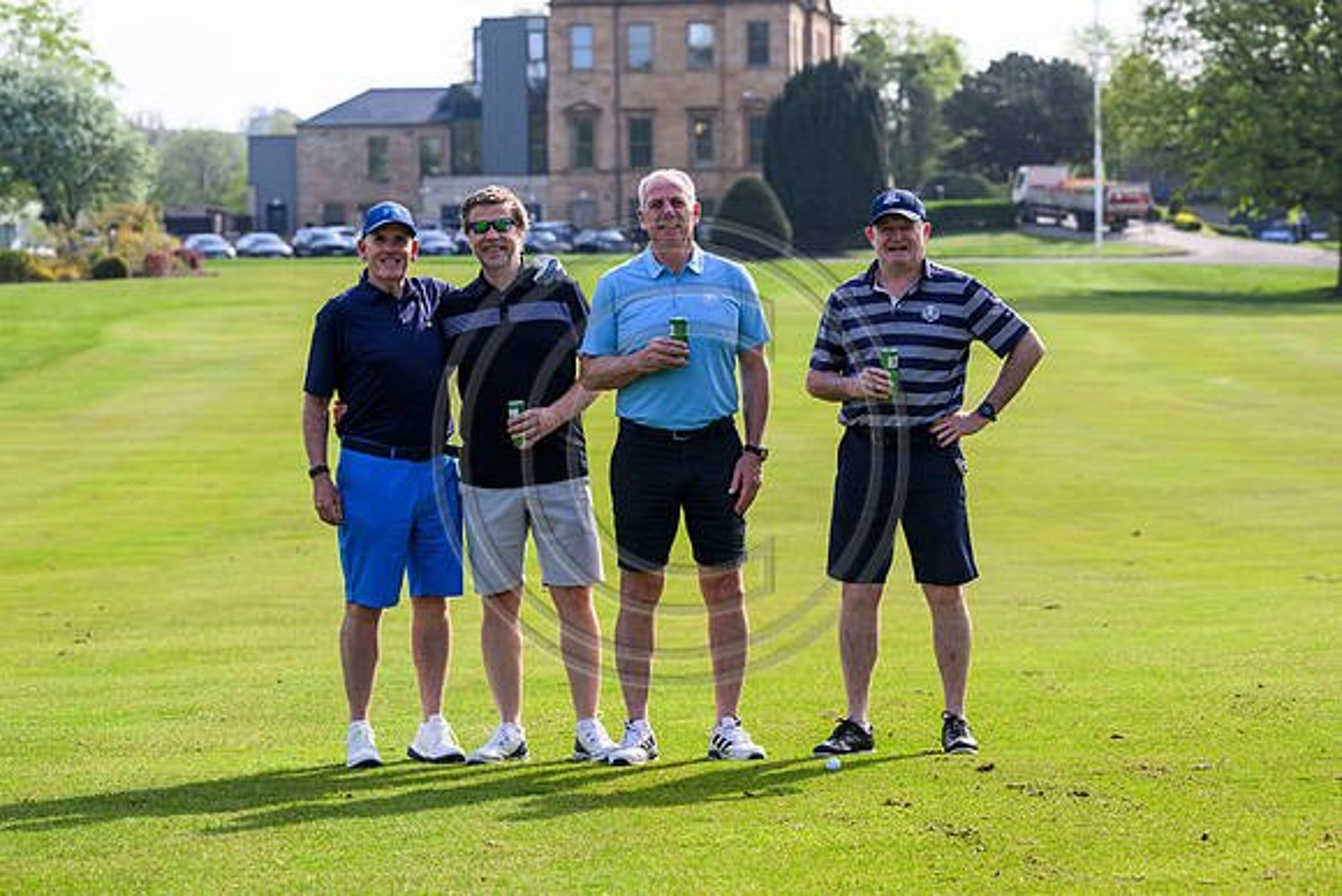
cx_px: 671
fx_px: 3915
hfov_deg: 19.5
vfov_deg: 13.0
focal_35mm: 105
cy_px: 448
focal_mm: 105
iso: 500
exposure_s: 1/1000
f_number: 5.6
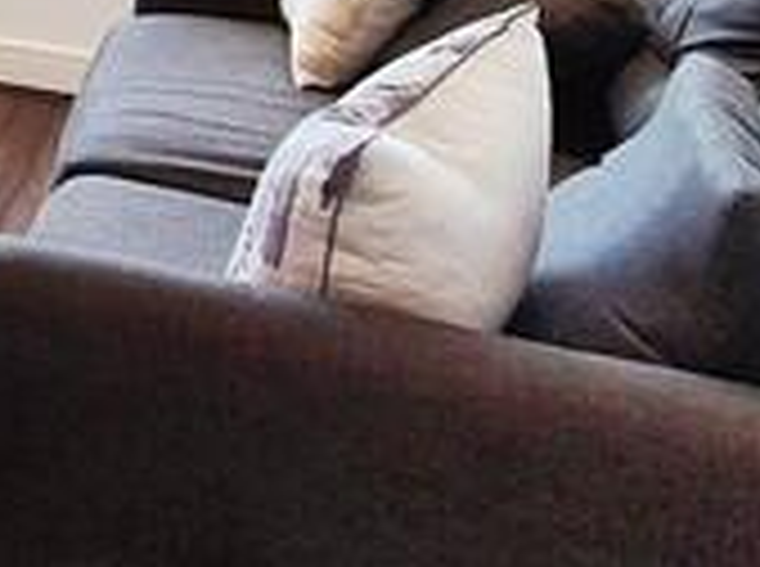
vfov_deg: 17.2
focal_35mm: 79
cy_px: -216
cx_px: -886
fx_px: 1731
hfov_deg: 16.5
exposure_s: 1/131
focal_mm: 2.2
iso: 50
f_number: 2.2
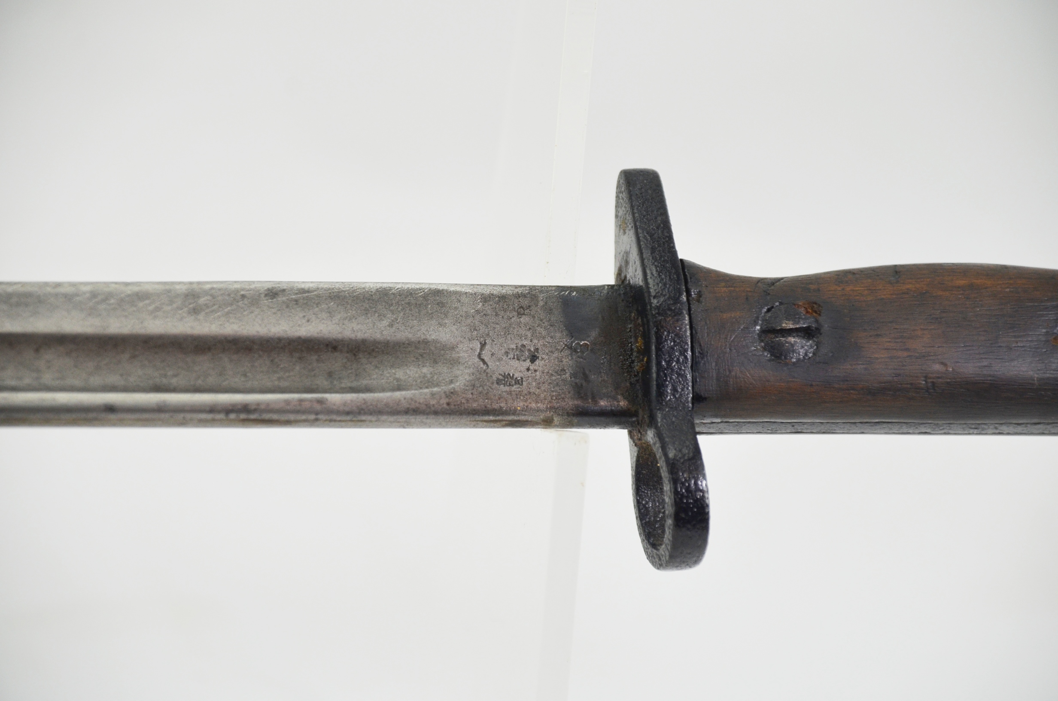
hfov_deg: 10.2
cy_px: 350
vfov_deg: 6.8
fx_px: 5939
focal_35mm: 202
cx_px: 529
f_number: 5.6
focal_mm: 135
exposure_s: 1/250
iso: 640
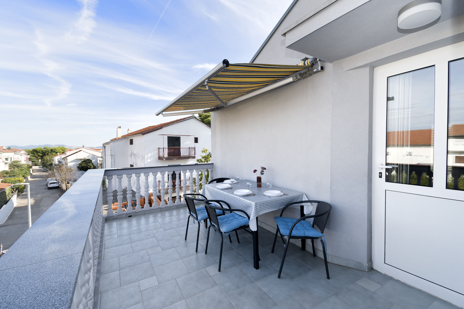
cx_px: 232
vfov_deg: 77.3
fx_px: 193
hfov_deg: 100.4
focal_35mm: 15
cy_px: 154
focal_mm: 10
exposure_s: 1/200
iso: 100
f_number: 7.1
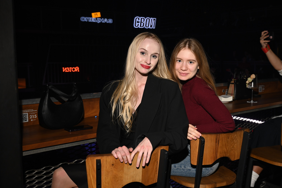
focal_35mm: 41
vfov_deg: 32.6
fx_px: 321
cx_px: 144
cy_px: 96
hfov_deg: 47.4
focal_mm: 40
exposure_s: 1/160
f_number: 6.3
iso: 320
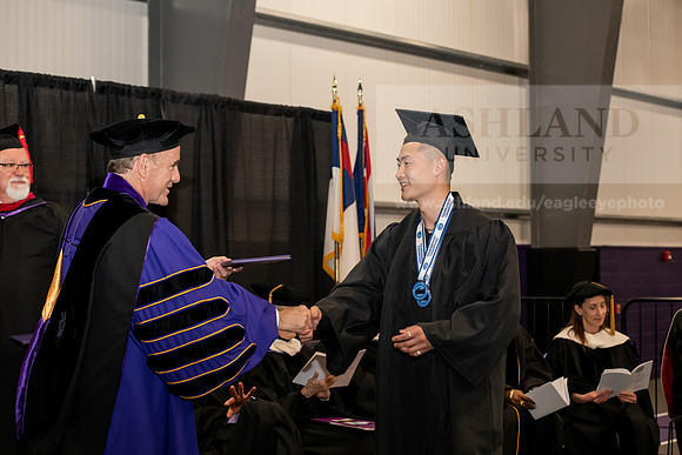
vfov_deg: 19.5
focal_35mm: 70
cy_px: 228
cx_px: 341
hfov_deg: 28.8
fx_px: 1326
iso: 2500
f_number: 5.6
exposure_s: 1/200
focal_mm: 70
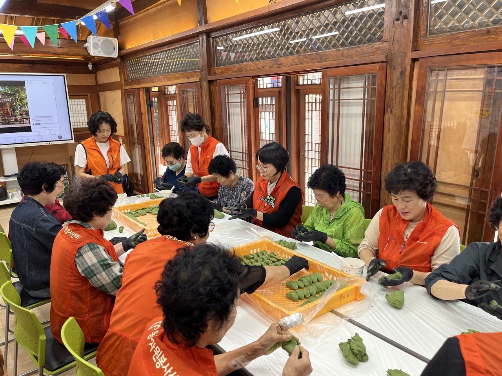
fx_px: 377
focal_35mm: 26
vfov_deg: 53.1
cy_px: 188
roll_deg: +0.8
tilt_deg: -13.2
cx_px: 251
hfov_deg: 67.3
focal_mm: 5.1
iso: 125
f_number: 1.6
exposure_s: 1/120
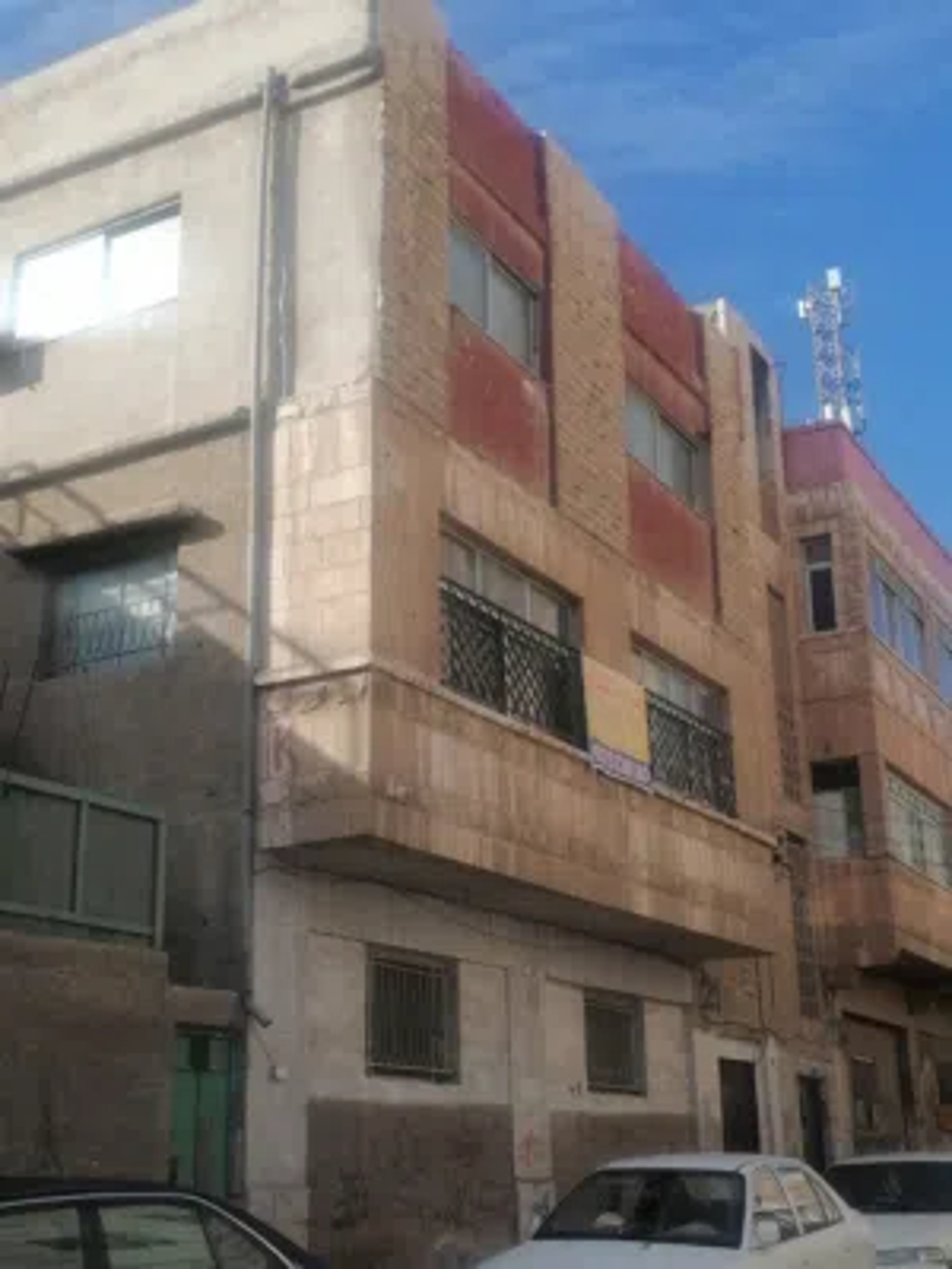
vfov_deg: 42.9
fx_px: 1613
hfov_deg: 32.9
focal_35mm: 44
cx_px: 476
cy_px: 634
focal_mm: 5.3
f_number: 1.8
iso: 50
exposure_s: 1/1266
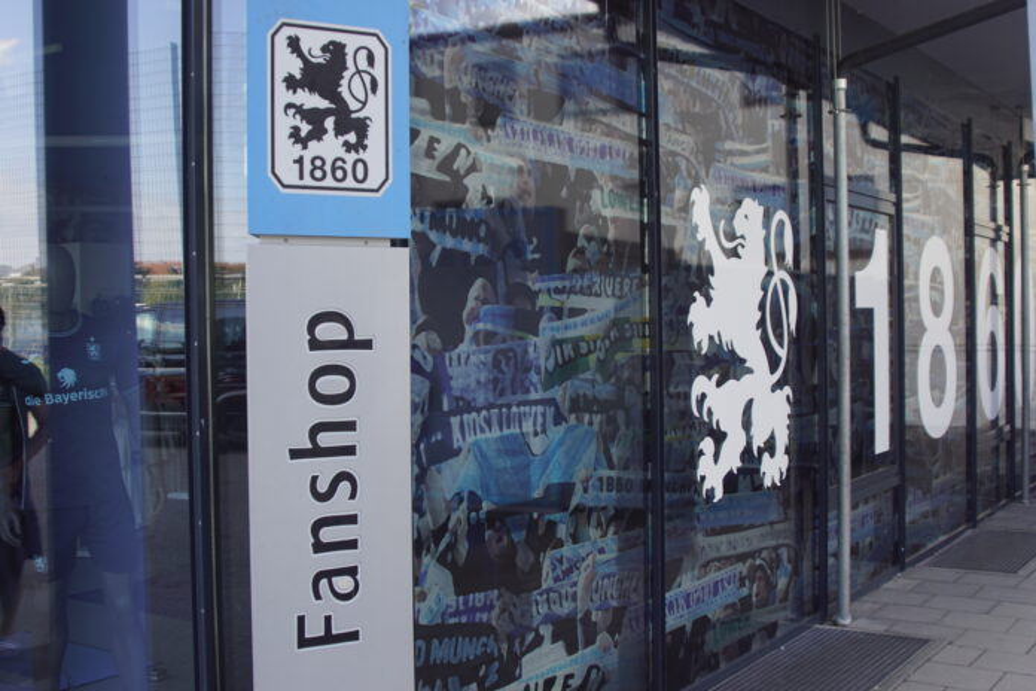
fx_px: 1209
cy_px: 346
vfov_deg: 31.9
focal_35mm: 42
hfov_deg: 46.4
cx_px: 518
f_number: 5
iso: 100
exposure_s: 1/100
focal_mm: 28
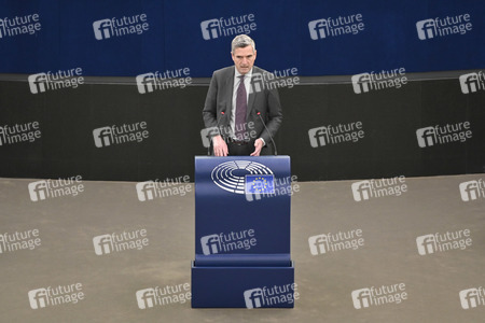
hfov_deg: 10.3
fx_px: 2694
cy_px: 162
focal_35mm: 200
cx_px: 242
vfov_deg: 6.9
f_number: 2.8
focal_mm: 200
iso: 1000
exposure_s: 1/320
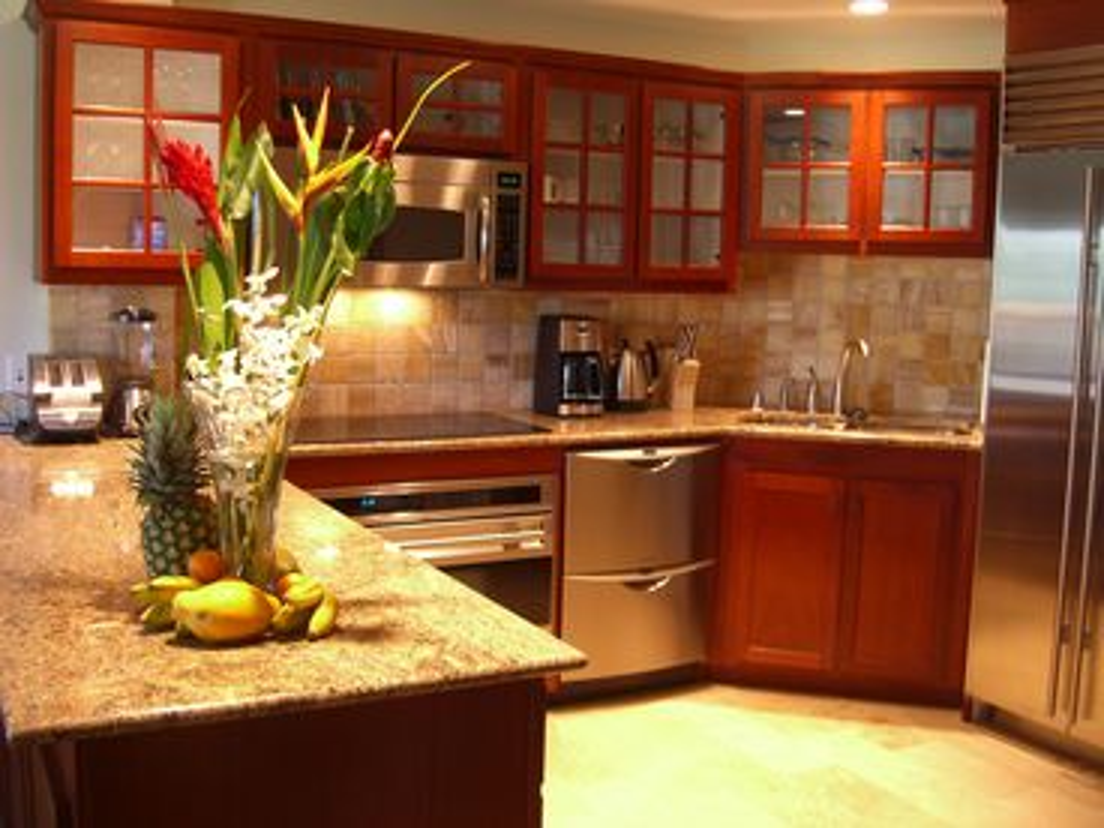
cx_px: 552
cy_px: 414
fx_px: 1212
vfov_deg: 37.7
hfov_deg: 49.0
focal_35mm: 38
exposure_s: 1/8
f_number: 2.8
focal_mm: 7.9
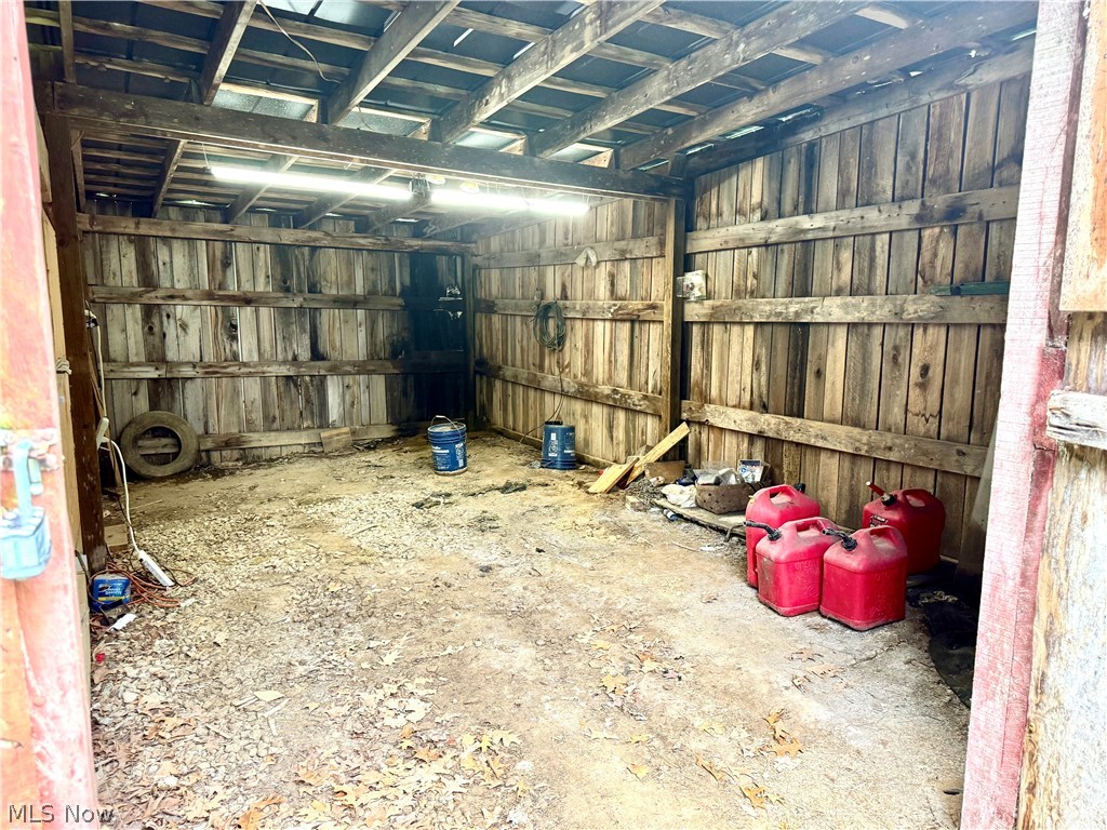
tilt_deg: -8.1
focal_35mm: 24
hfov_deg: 71.6
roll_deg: +0.2
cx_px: 554
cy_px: 415
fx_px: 768
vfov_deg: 56.8
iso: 200
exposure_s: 1/76
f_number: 1.78
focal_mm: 6.76
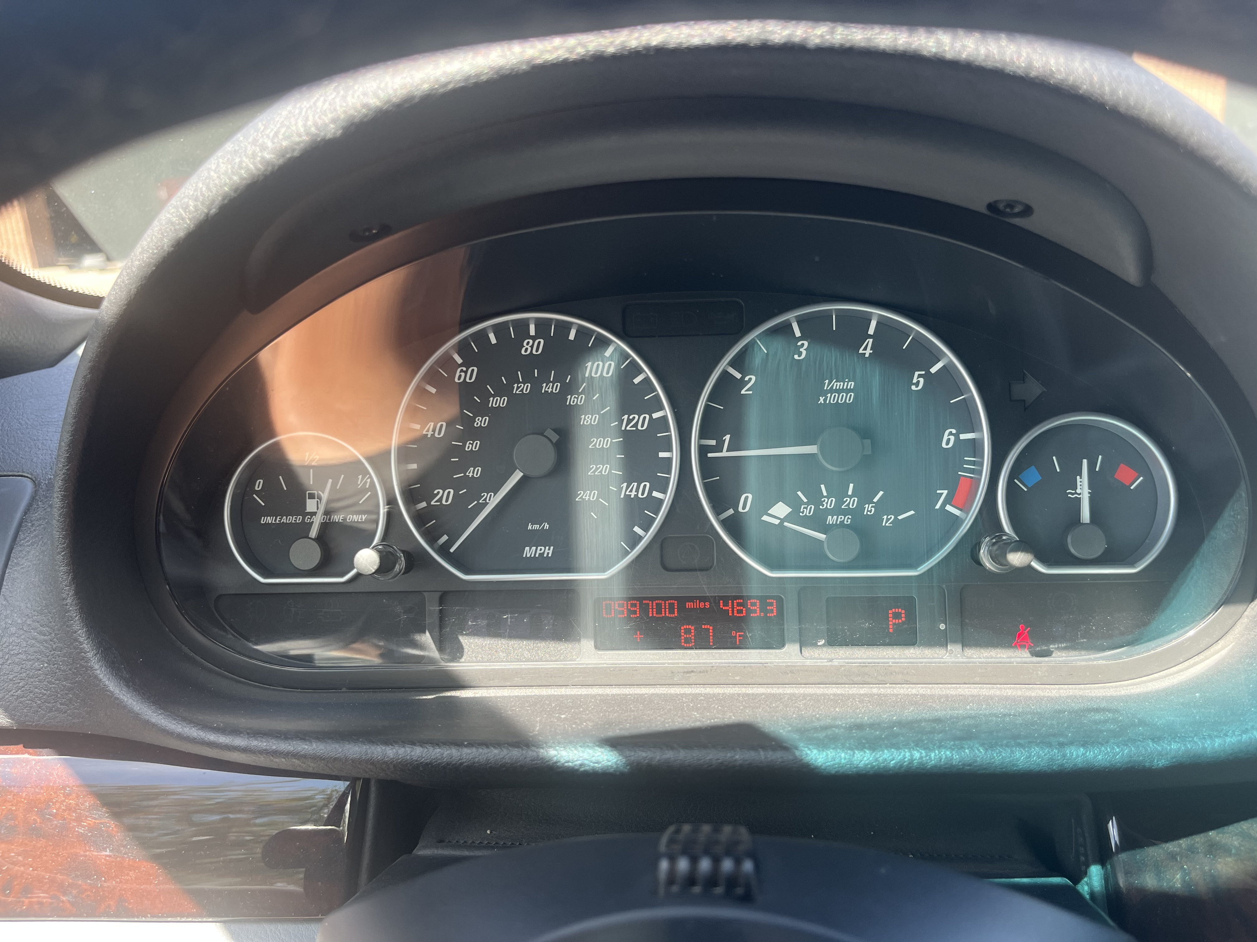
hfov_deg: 67.3
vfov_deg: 53.1
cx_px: 628
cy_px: 471
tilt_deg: -16.8
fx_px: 944
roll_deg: +4.2
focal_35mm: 26
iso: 40
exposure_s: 1/122
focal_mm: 5.1
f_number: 1.6
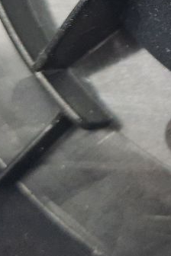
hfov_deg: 13.2
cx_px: 315
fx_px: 663
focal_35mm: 93
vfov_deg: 21.2
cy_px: 7
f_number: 2
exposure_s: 1/50
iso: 320
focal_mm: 4.6
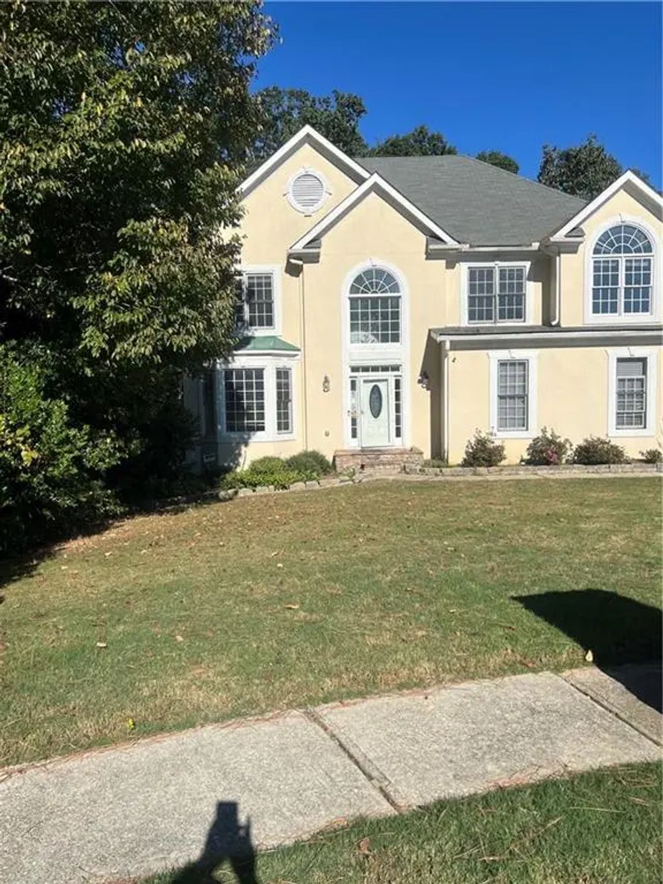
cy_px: 442
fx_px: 664
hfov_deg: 53.1
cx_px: 332
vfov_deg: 67.3
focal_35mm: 26
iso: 50
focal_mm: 5.7
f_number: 1.5
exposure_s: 1/7463
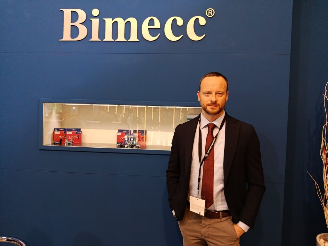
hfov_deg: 71.6
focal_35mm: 24
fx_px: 227
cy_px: 123
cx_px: 164
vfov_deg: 56.8
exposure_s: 1/100
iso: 842
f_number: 1.7
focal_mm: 5.24
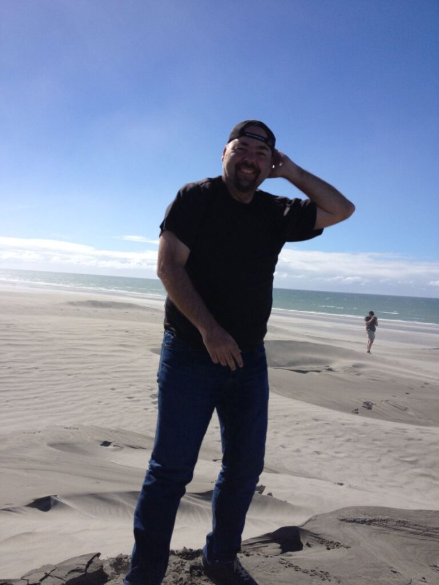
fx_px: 592
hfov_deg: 40.7
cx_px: 220
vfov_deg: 52.6
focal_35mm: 35
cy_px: 292
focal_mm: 4.28
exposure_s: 1/2632
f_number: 2.4
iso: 50
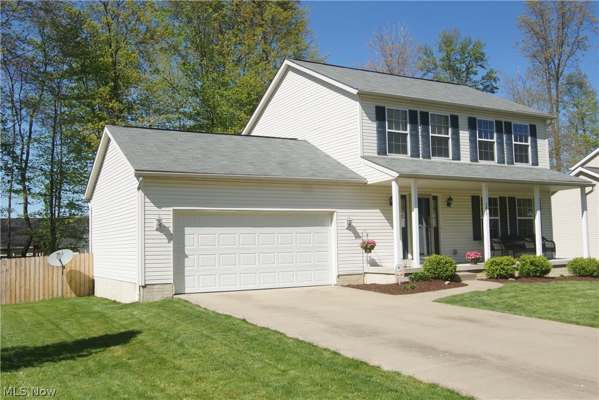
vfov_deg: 36.9
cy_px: 200
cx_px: 300
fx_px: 599
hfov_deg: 53.1
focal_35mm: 36
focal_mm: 24
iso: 800
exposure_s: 1/2000
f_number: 8
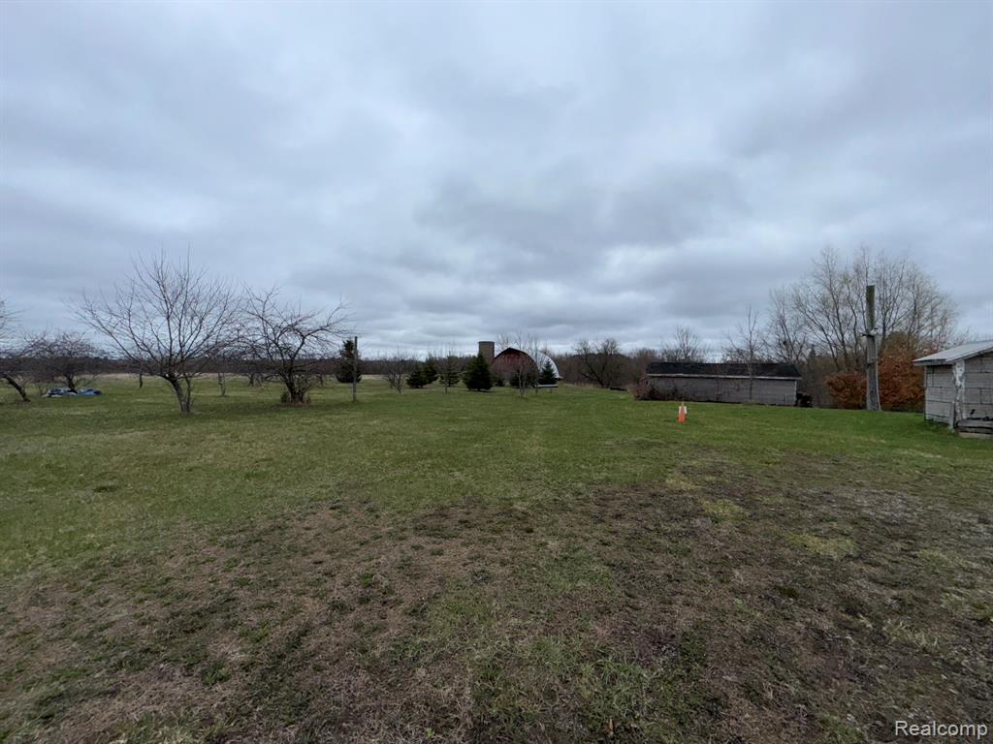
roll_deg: +1.3
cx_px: 496
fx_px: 402
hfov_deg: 102.1
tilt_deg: -0.9
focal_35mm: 14
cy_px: 372
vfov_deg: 85.7
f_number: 2.2
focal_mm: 2.22
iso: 32
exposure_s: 1/1370
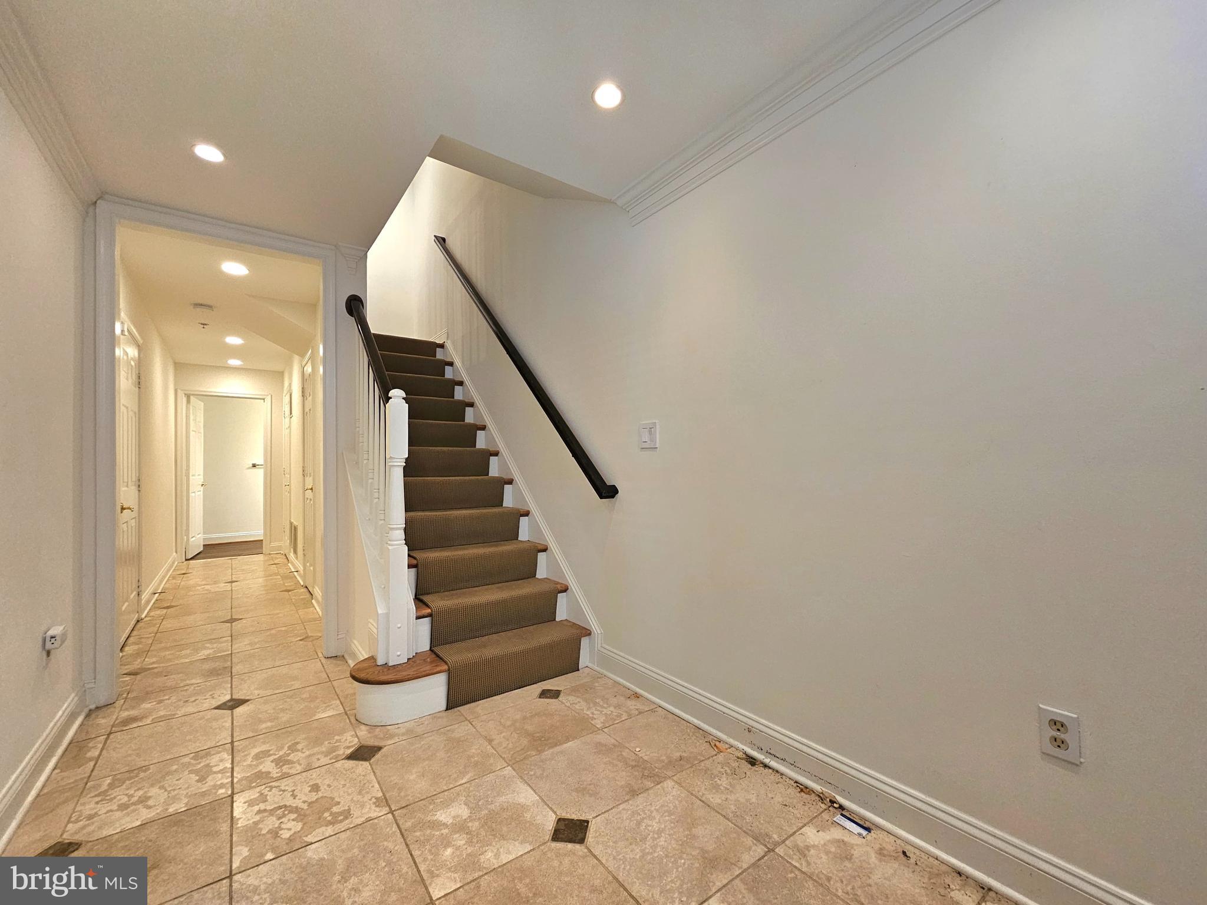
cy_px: 452
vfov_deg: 89.9
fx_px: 453
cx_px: 604
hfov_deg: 106.2
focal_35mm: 13
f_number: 2.2
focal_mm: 2.2
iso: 200
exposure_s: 1/60.2
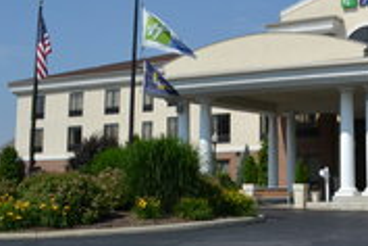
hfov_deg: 28.8
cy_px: 60
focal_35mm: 65
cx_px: 378
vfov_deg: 20.7
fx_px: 664
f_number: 18
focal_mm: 20
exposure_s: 1/1250
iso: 1600
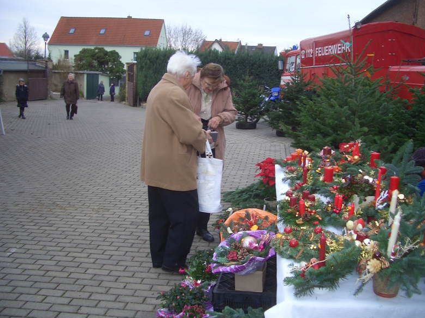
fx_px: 442
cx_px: 218
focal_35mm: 36
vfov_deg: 39.6
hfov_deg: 51.4
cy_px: 163
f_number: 2.6
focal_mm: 5.8
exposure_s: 1/80
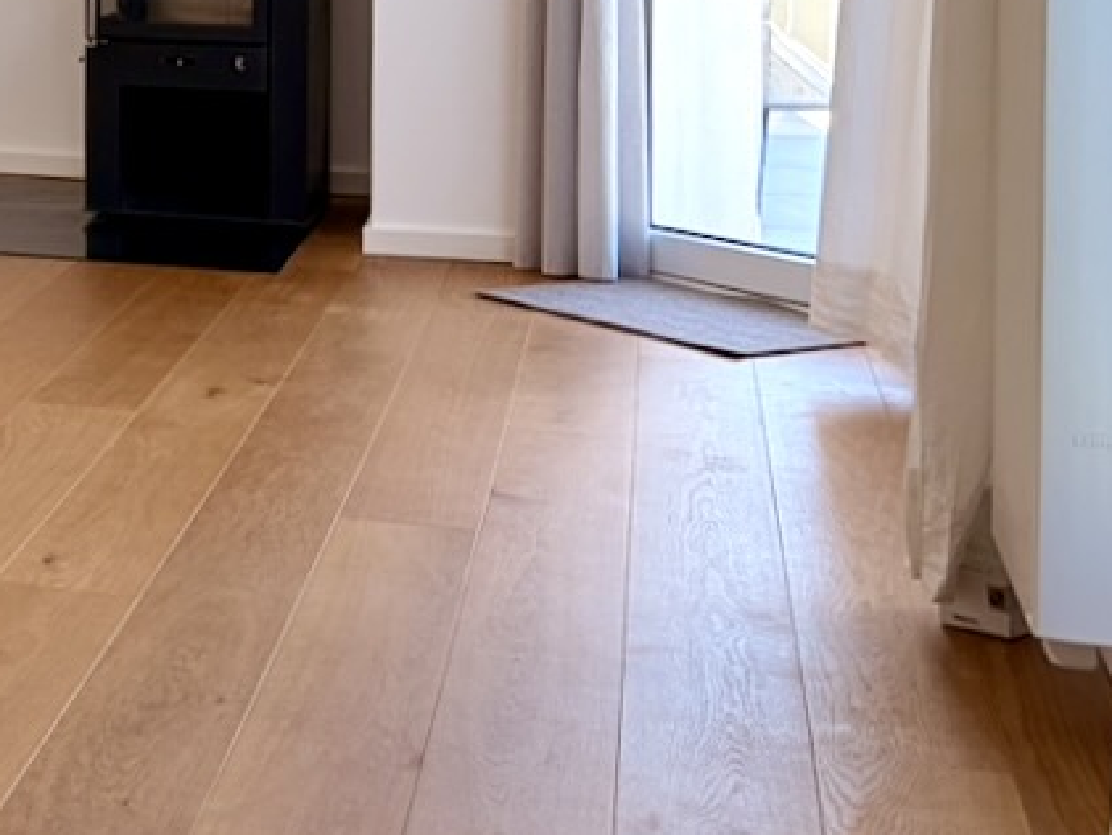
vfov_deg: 17.8
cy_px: -166
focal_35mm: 79
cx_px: -520
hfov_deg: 21.2
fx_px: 2539
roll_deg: -0.3
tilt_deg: -1.3
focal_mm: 5.96
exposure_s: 1/195
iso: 50
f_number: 1.6
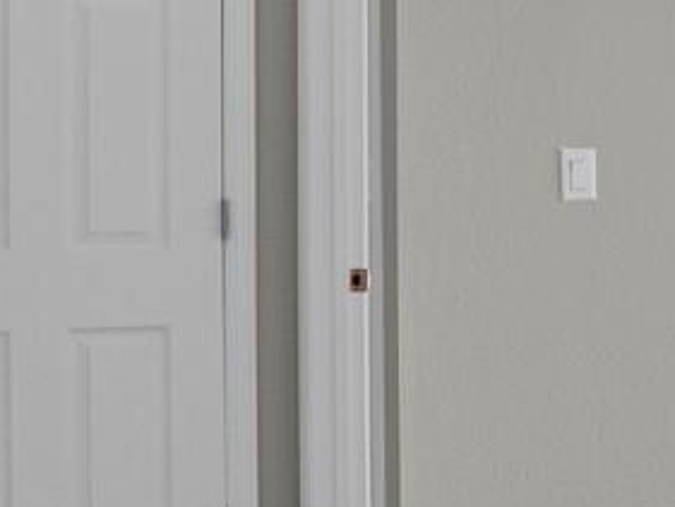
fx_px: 1814
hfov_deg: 14.4
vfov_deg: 15.9
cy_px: 204
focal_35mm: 93
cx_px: 1603
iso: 250
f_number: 8
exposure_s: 1/10
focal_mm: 17
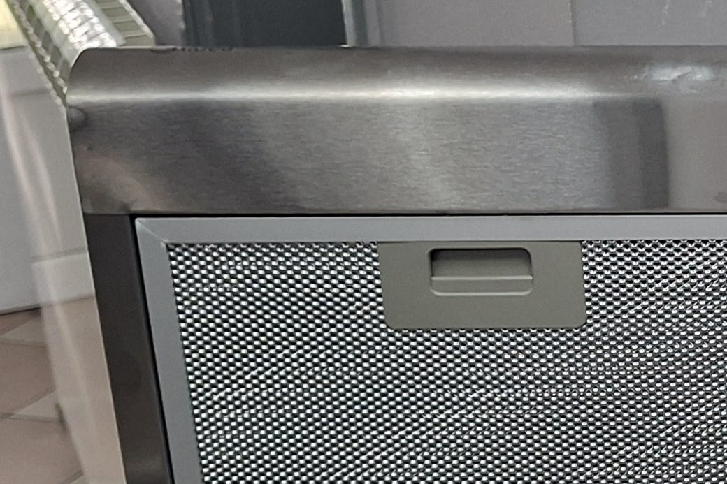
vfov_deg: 14.9
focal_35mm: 92
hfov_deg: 19.6
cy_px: 212
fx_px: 1857
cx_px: 1051
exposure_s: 1/100
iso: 250
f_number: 1.8
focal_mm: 5.54
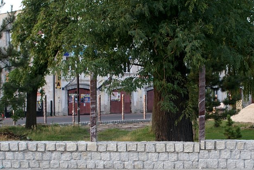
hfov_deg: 26.5
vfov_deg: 18.0
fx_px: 535
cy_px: 106
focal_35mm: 76
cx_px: 179
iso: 250
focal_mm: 35
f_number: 5.6
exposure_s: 1/60
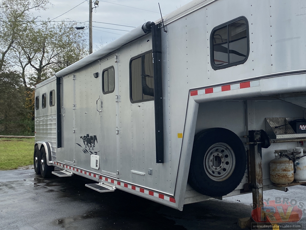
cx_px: 153
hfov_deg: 67.3
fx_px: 230
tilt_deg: -0.4
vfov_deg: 53.1
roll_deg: +0.6
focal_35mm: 26
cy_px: 115
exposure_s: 1/1754
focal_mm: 4.25
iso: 32
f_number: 1.8
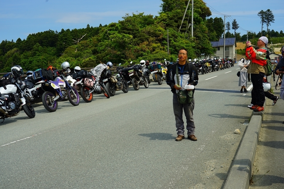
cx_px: 142
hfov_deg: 46.4
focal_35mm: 42
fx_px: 331
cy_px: 94
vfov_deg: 31.9
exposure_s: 1/200
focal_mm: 42
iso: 100
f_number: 11
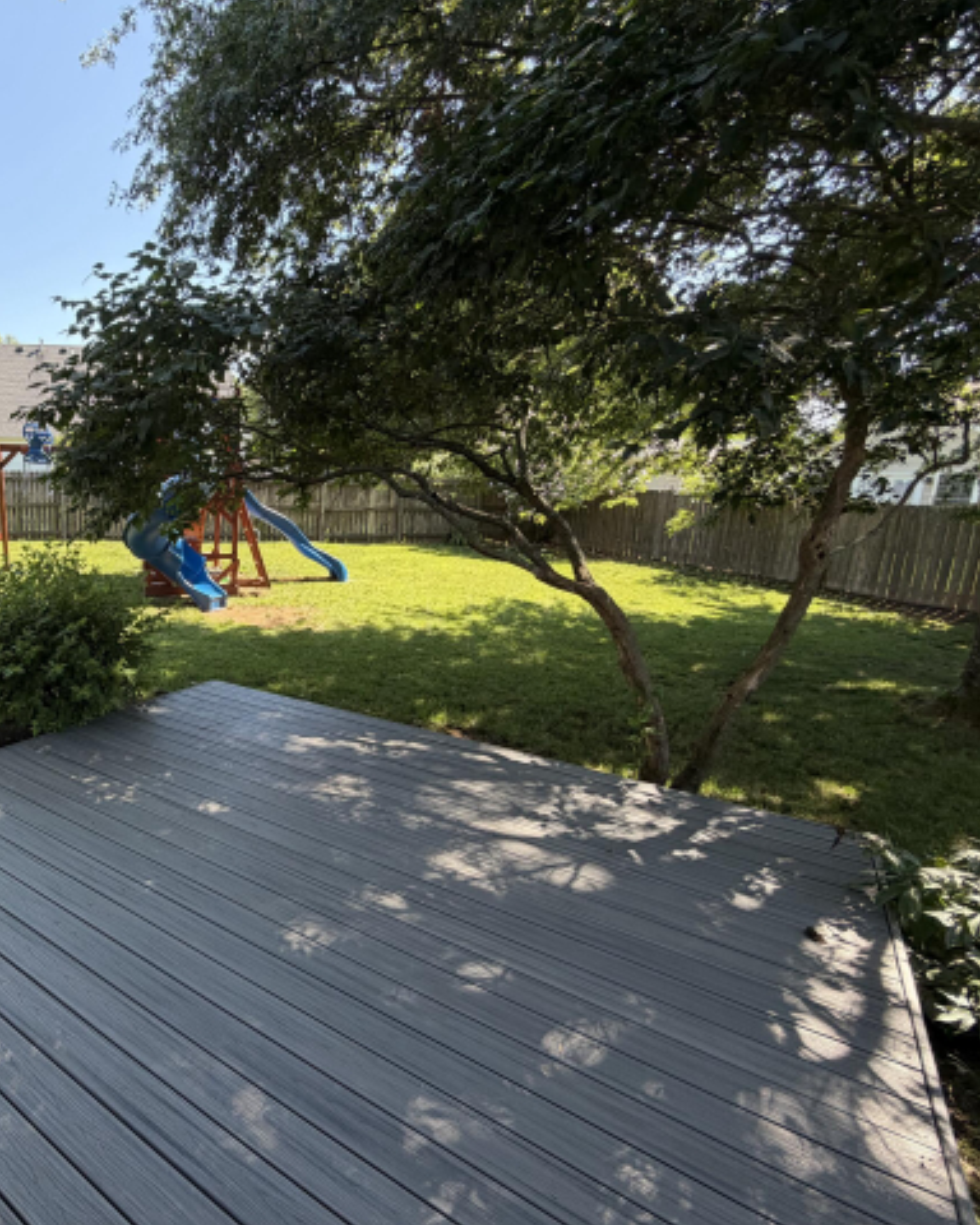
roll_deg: +0.0
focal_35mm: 19
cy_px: 625
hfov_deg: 64.1
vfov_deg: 83.3
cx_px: 185
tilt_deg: -12.0
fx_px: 689
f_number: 2.2
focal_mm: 2.22
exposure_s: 1/221
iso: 50
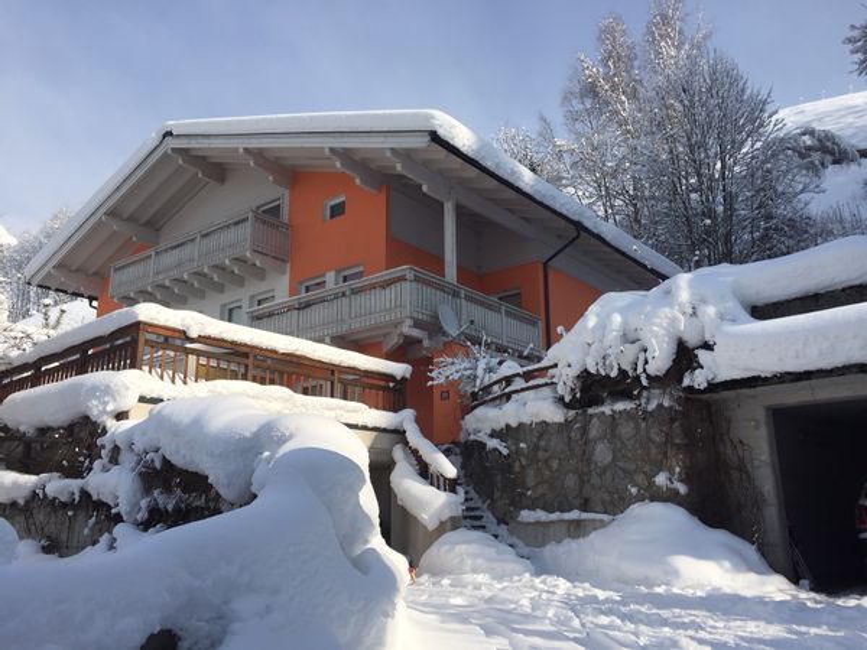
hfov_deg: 61.7
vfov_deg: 48.2
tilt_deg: +15.0
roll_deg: +0.7
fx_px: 726
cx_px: 434
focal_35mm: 29
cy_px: 325
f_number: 2.2
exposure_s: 1/2639
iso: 32
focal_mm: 4.15
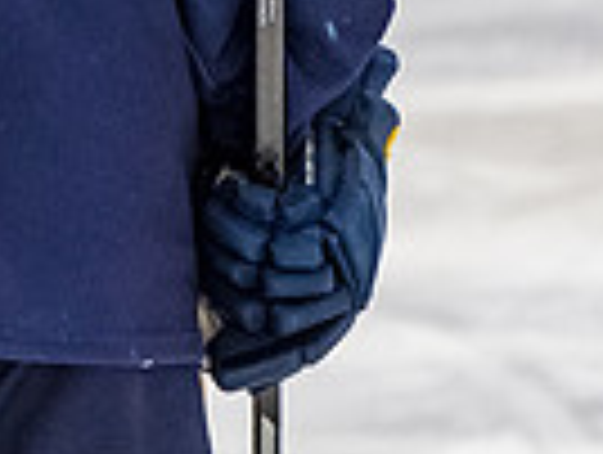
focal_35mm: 1125
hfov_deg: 1.8
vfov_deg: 1.3
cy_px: -390
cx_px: -143
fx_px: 19632
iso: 1600
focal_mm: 160
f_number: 3.2
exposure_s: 1/800
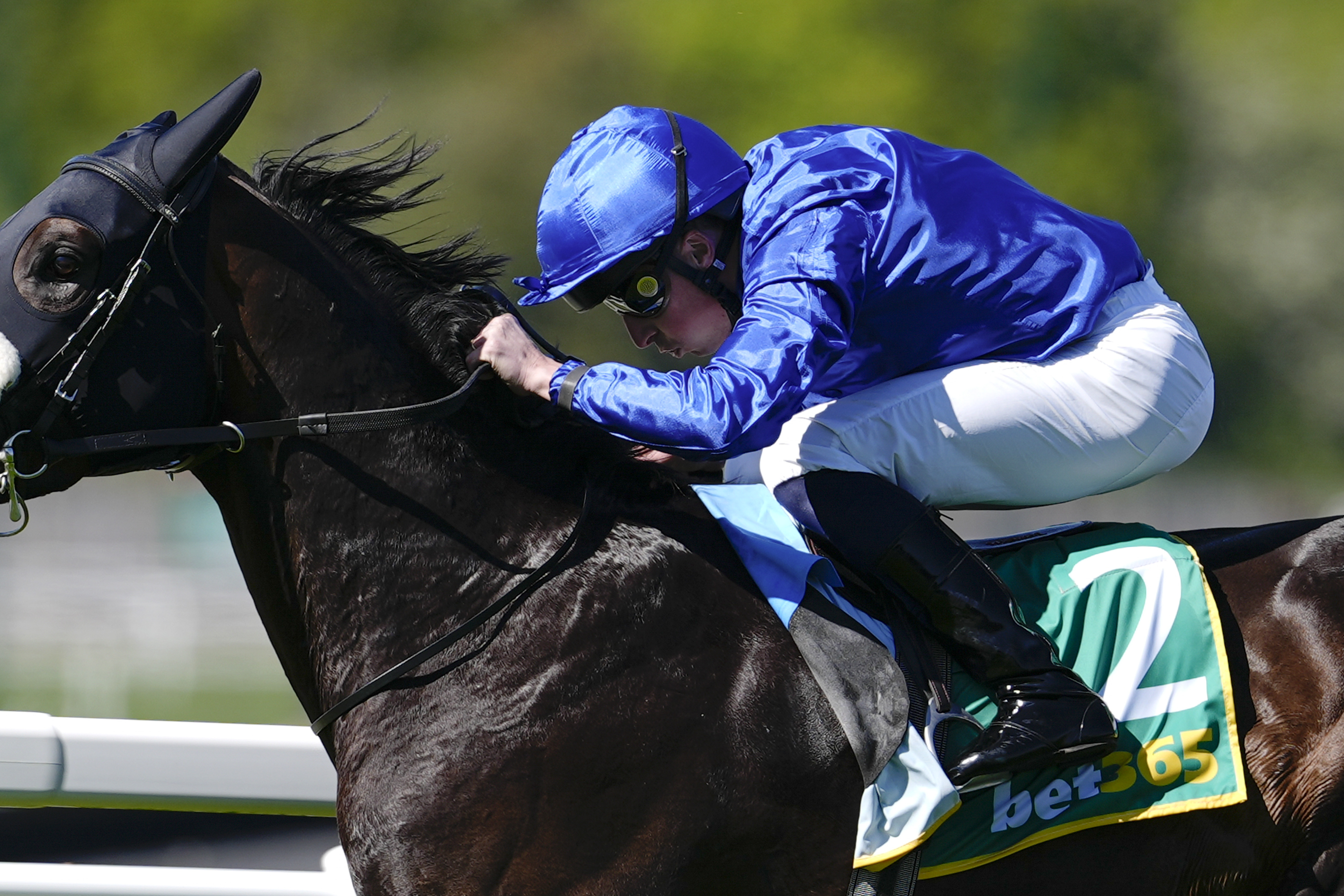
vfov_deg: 3.6
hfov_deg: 5.5
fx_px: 14073
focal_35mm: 377
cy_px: 480
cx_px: 610
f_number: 2.8
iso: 125
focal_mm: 300
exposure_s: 1/2000
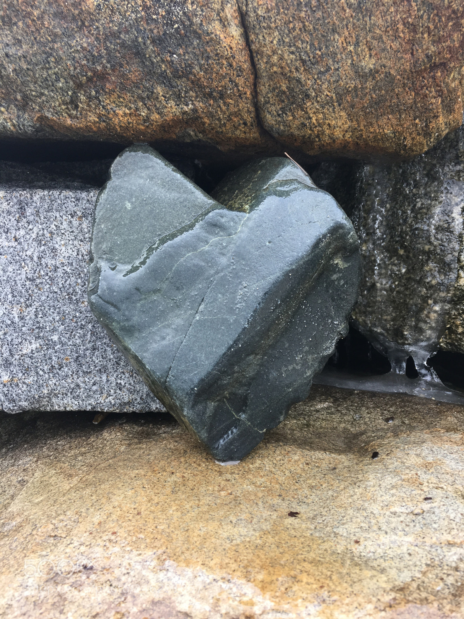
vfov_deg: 61.7
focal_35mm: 29
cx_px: 232
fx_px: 518
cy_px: 310
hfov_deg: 48.2
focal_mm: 4.15
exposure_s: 1/120
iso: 40
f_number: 2.2
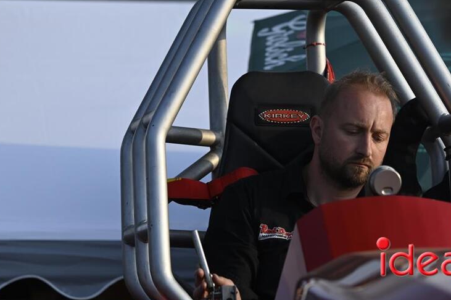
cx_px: 218
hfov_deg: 9.5
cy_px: 103
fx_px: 2716
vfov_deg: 6.3
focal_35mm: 217
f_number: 4.8
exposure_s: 1/1000
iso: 320
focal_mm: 160
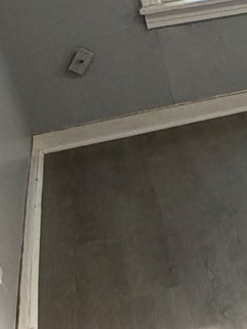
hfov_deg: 13.6
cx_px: 528
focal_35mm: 89
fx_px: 846
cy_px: 221
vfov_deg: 21.9
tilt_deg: -25.7
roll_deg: +4.7
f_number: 2.2
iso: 200
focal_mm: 2.22
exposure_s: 1/60
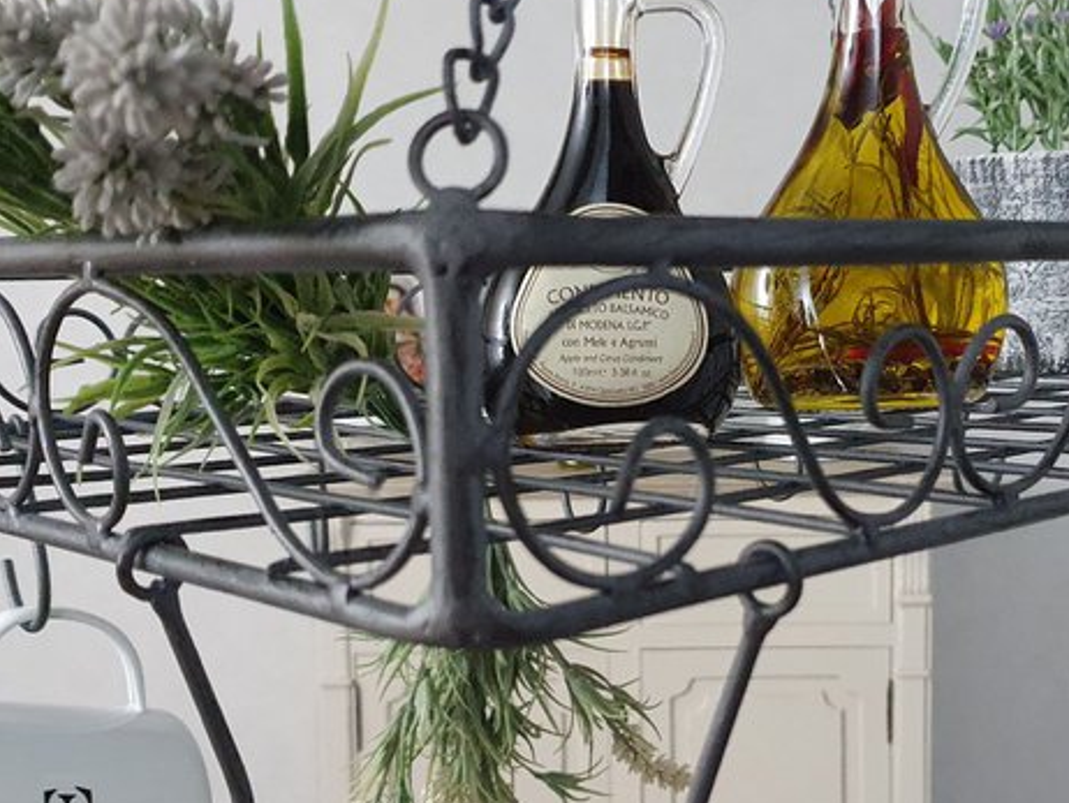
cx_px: 664
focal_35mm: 45
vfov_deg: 32.1
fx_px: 1390
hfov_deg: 41.8
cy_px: 474
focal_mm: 4.32
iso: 320
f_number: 1.5
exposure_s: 1/50
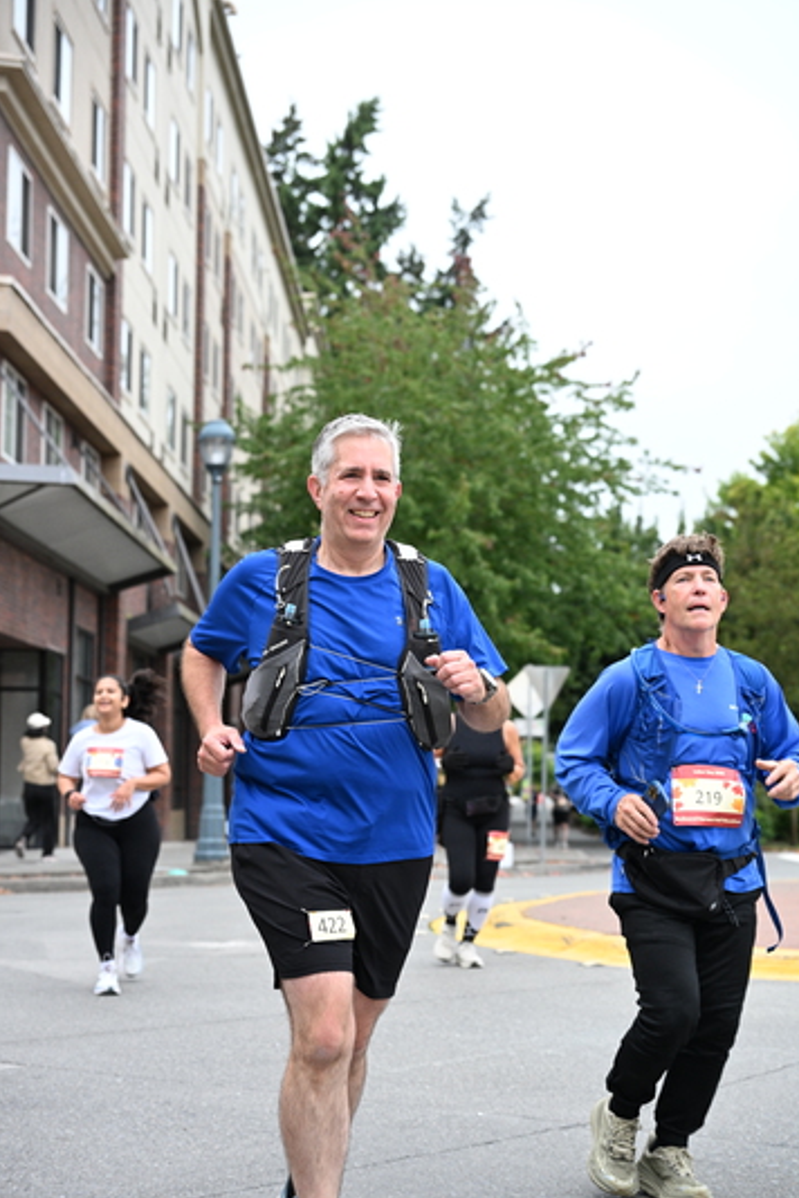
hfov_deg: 20.3
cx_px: 392
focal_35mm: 67
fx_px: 2230
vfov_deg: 30.1
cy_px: 603
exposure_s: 1/640
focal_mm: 65
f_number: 4
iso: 1600
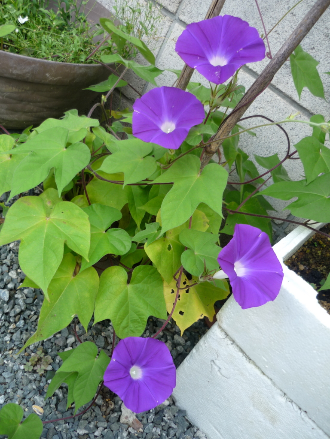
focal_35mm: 33
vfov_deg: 55.4
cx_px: 165
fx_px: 419
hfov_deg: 42.9
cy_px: 220
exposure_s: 1/60
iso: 100
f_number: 2.8
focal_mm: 5.5
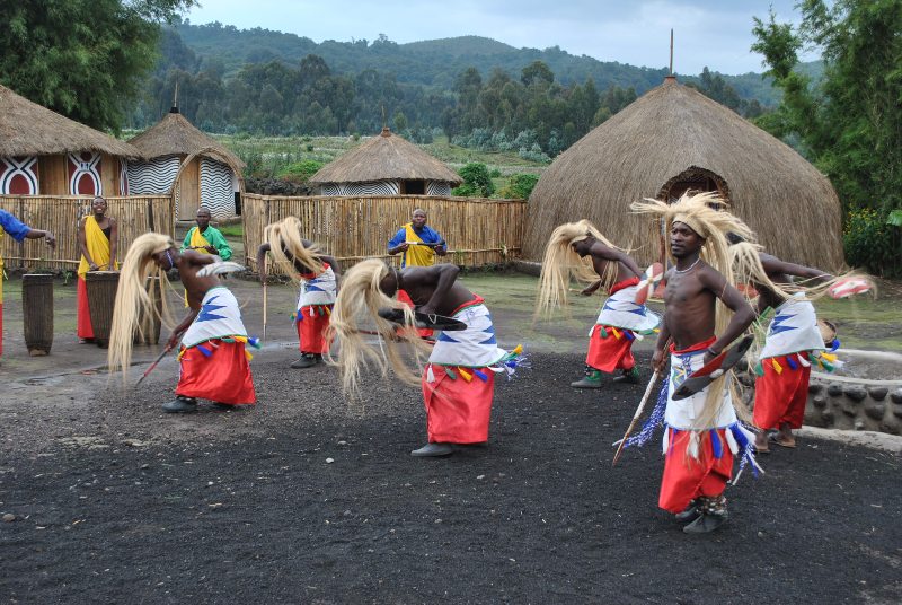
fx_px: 1129
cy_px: 302
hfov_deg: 43.5
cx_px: 451
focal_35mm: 45
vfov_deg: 30.0
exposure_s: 1/125
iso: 100
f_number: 5.6
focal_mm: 30
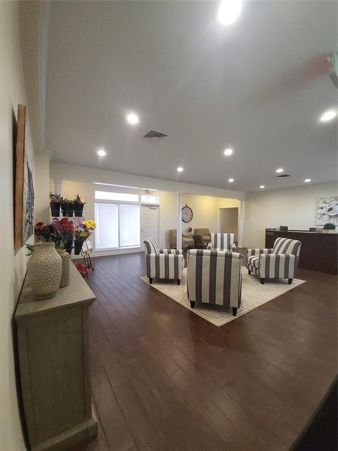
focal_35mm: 13
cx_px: 169
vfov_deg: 106.2
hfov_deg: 89.9
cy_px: 226
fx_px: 169
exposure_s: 1/60
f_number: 2.2
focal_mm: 1.74
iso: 400
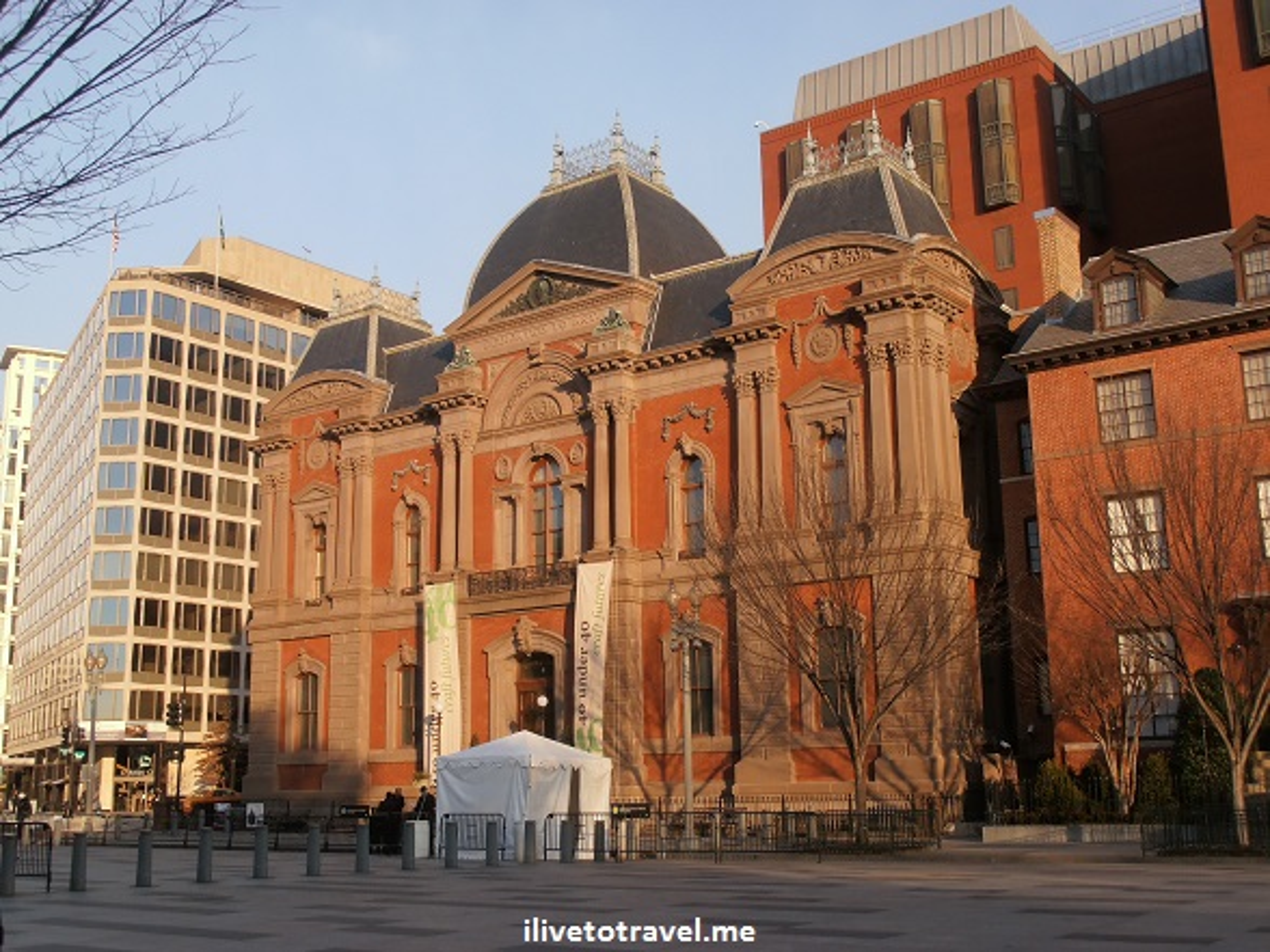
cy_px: 476
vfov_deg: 36.0
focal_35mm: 40
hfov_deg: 46.8
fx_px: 1468
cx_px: 635
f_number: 10.1
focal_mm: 7.15
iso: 80
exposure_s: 1/60
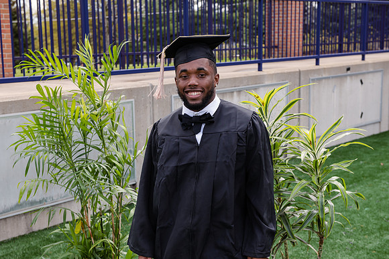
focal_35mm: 61
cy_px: 141
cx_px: 185
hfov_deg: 32.9
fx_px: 659
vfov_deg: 22.3
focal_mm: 56
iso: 200
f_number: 5.6
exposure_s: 1/200
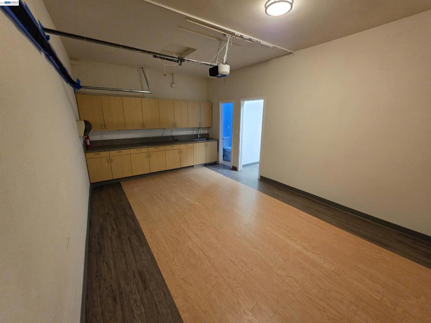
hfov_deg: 106.2
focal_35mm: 13
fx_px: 162
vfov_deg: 89.9
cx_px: 216
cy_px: 162
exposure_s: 1/60
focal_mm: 2.2
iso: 320
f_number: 1.9
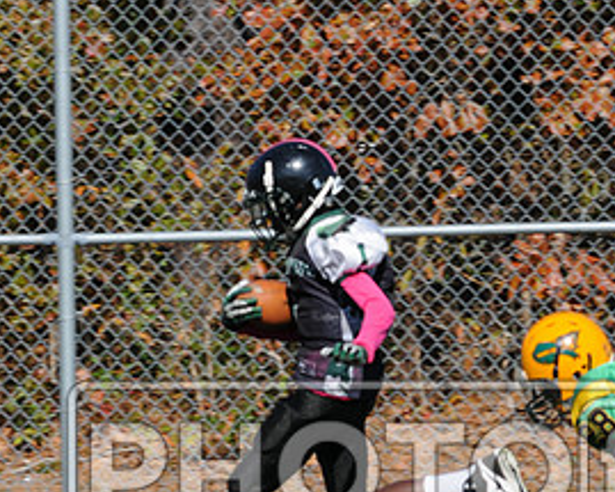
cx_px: 413
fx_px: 16576
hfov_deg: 2.1
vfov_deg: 1.7
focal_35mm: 911
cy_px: 487
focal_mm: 300
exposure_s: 1/500
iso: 200
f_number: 9
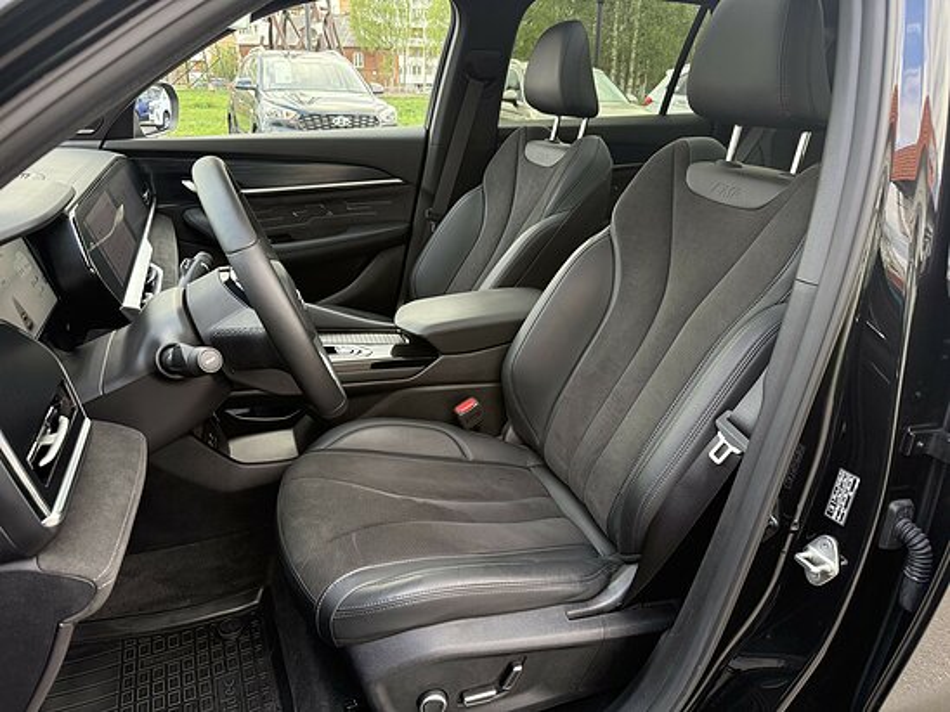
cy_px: 356
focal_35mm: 24
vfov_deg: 56.8
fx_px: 659
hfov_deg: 71.6
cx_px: 475
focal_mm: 6.76
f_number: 1.78
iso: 200
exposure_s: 1/139
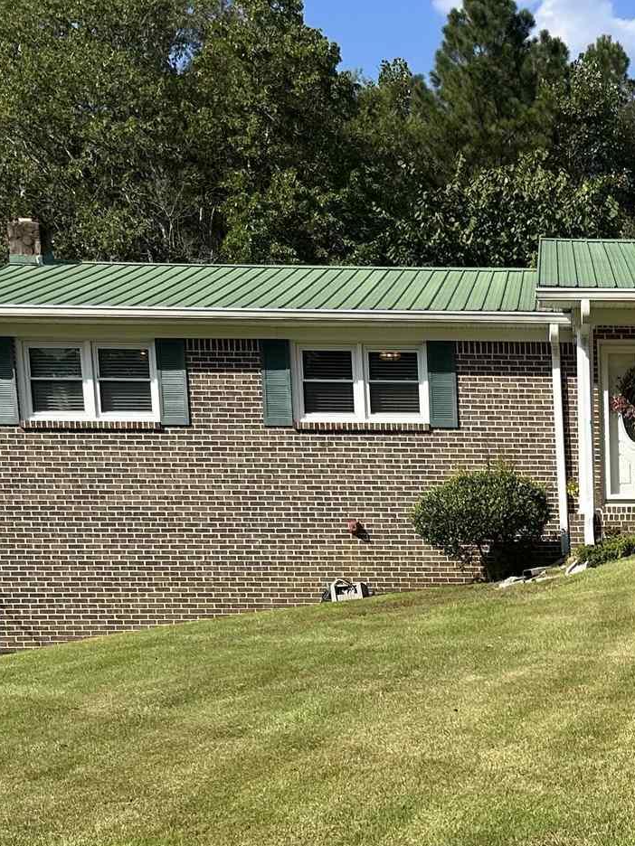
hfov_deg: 21.5
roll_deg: -1.4
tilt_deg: -9.3
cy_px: 823
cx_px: 734
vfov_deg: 28.6
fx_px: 1565
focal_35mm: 64
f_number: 1.5
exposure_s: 1/2915
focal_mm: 5.7
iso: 50
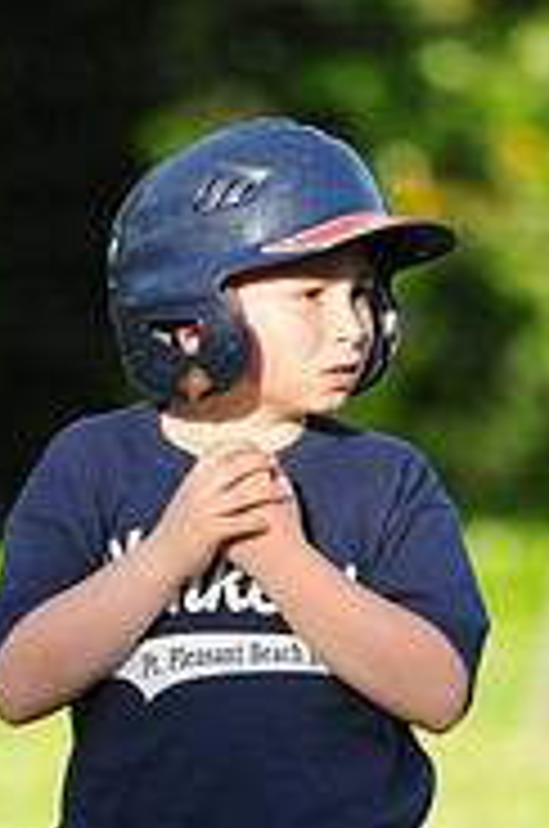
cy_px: 1053
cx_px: -56
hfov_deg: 1.0
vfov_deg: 1.5
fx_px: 32649
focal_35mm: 1422
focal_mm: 300
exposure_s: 1/1600
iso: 800
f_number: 4
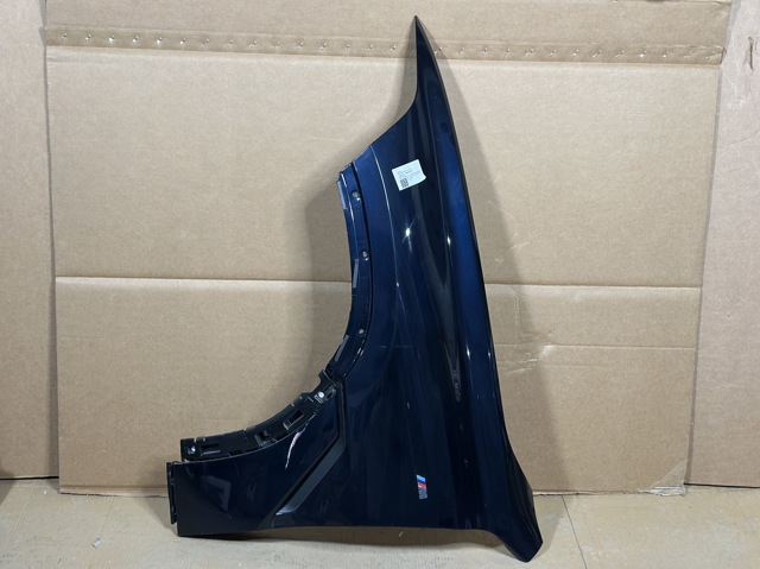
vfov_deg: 30.2
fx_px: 1053
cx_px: 380
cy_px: 284
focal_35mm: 48
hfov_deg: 39.7
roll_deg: -1.0
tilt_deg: -21.3
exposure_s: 1/50
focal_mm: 6.86
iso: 200
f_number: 1.78
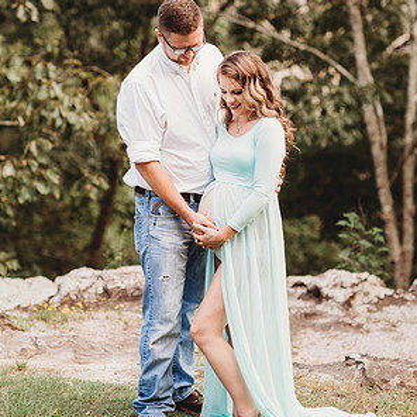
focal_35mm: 110
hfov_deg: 15.8
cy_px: 172
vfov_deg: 15.8
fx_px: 1499
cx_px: 210
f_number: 2.5
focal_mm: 85
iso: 160
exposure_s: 1/200
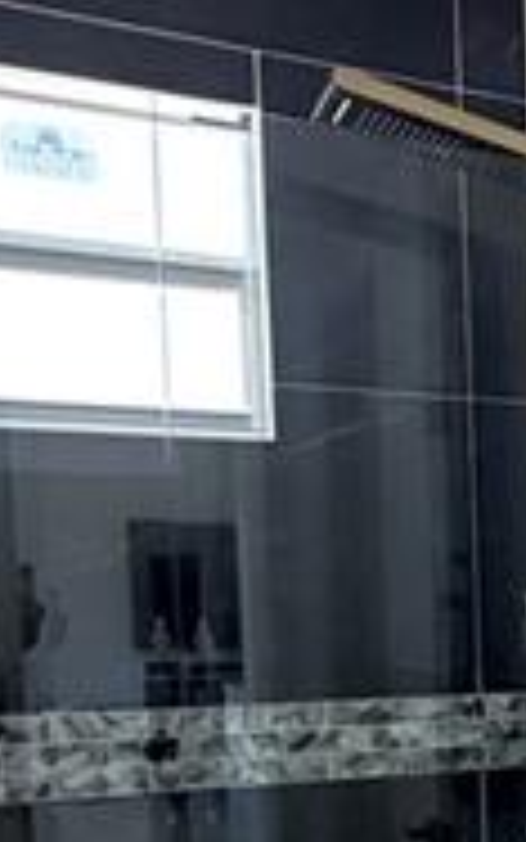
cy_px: 716
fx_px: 1398
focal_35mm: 61
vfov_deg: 32.2
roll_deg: +0.0
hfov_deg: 17.1
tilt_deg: -5.7
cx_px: 971
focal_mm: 2.22
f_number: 2.2
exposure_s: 1/120
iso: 125
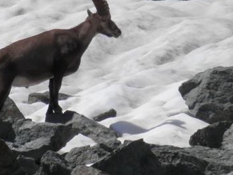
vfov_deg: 1.1
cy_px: 42
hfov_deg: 1.4
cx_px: 41
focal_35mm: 1396
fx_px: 9396
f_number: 6.9
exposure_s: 1/500
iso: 80
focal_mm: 108
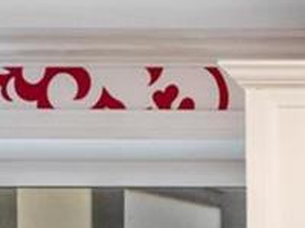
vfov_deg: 7.8
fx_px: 1489
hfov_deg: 8.8
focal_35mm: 169
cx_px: 1013
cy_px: 655
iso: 400
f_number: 10
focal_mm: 11
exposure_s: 1/50
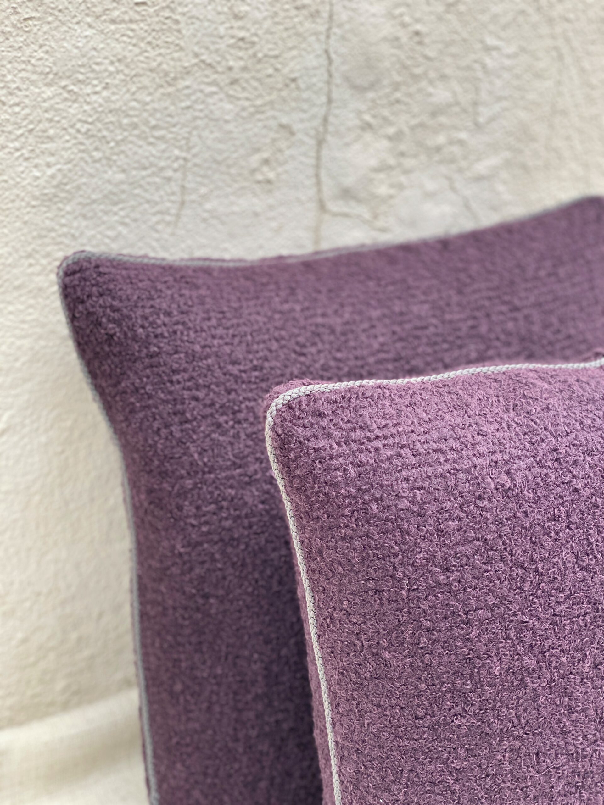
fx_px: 1210
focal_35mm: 52
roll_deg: -3.7
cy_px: 402
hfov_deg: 28.0
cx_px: 302
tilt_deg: -25.3
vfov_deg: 36.8
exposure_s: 1/122
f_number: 2
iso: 64
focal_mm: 6
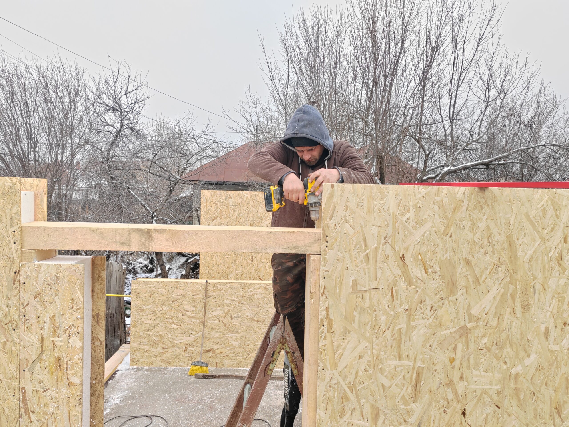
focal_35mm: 27
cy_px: 214
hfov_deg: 65.3
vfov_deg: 51.4
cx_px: 284
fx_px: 444
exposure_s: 1/620
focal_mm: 5.52
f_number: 1.9
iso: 100
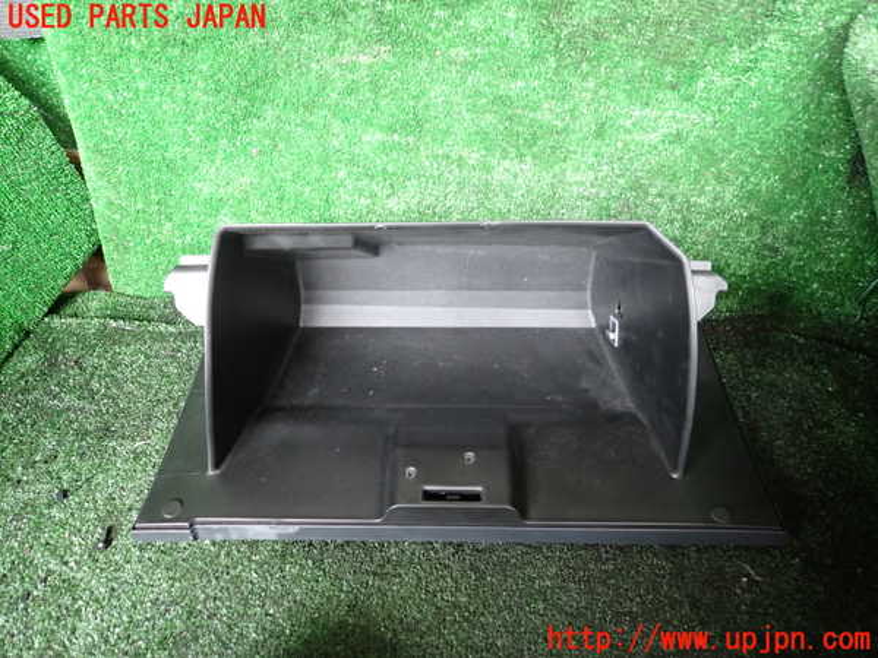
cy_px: 329
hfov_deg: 69.4
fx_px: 634
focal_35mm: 25
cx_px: 439
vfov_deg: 54.9
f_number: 2
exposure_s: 1/30
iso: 500
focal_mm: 4.5
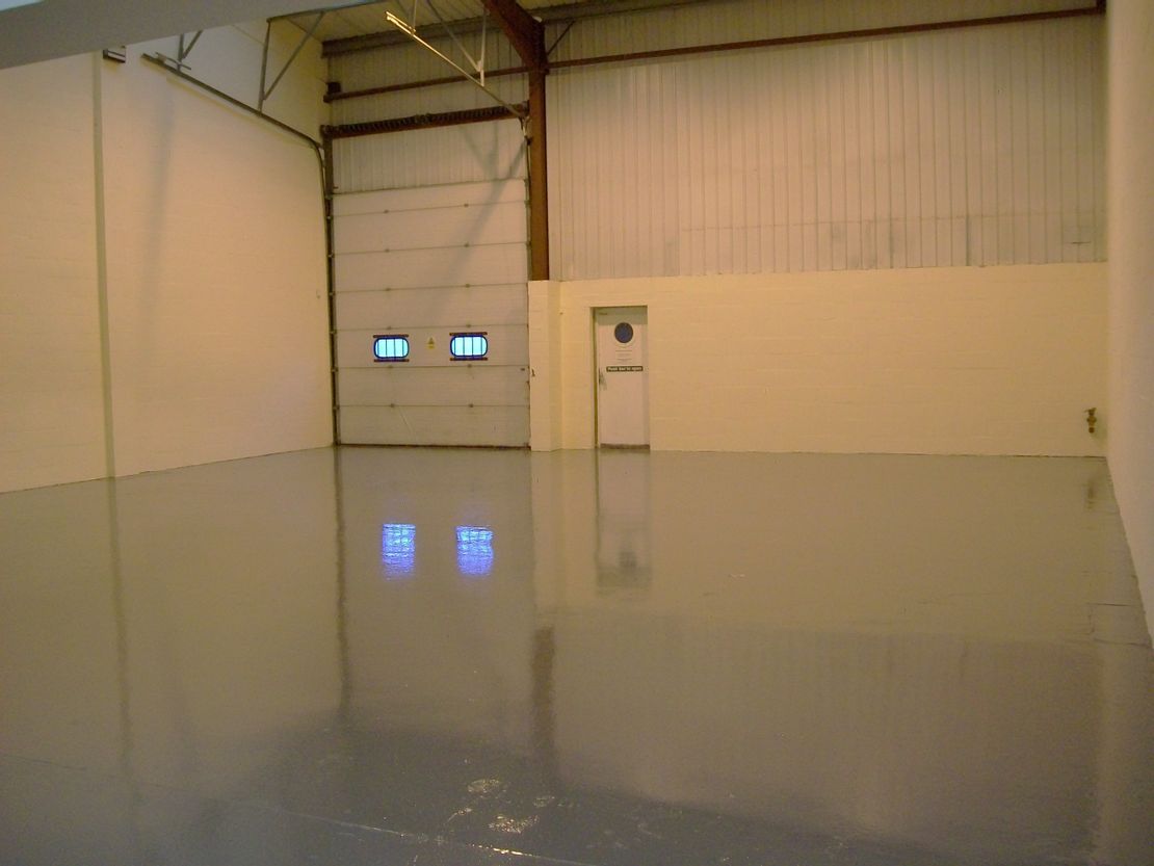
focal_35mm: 34
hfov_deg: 53.9
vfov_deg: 41.8
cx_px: 577
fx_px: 1134
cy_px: 433
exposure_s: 1/40
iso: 160
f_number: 2.7
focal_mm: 6.1
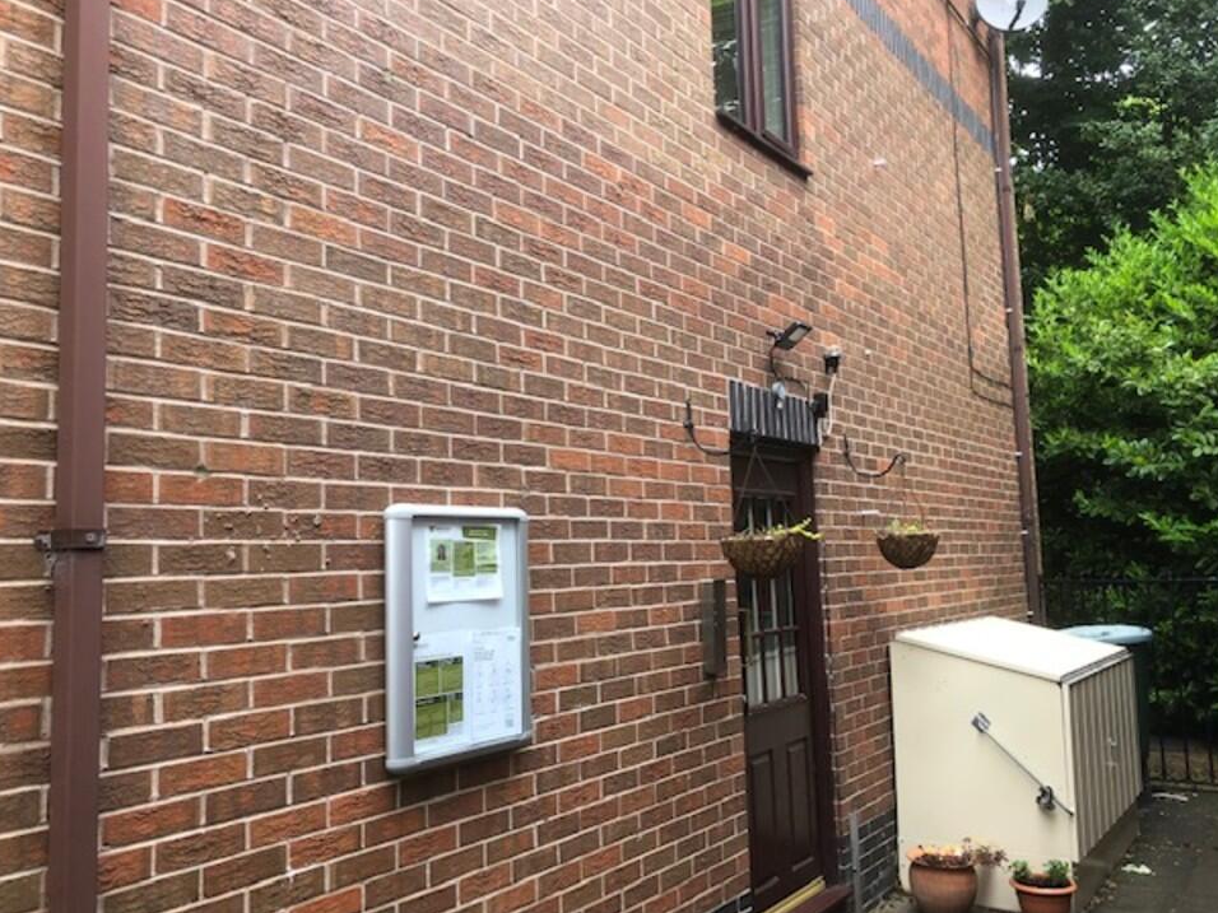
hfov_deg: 60.0
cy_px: 469
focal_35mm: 30
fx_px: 1056
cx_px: 622
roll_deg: +2.9
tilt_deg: +5.9
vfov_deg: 46.8
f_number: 1.8
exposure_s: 1/120
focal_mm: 3.99
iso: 50
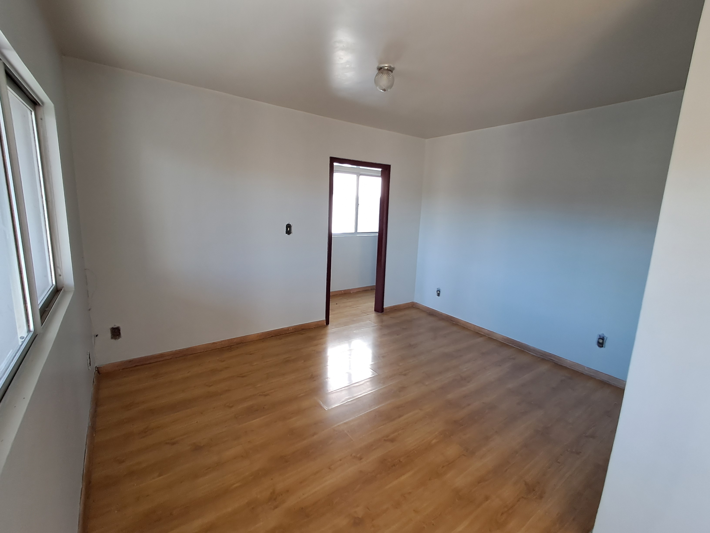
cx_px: 355
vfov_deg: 78.1
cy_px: 266
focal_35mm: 16
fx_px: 328
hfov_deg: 94.5
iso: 125
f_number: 2.2
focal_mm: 1.64
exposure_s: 1/50
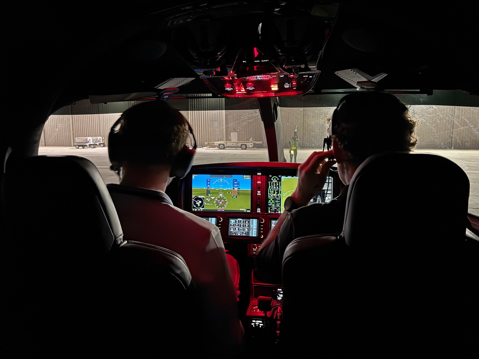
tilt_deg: -8.5
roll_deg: -0.2
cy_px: 180
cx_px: 240
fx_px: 332
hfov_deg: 71.6
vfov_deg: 56.8
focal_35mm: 24
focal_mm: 6.76
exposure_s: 1/23
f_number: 1.78
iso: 2000
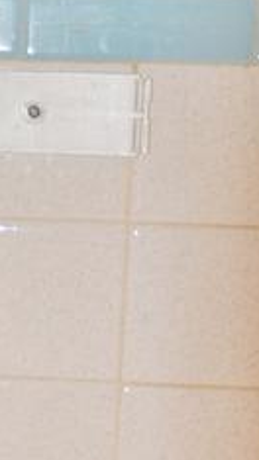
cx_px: -730
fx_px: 2261
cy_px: 366
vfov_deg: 11.6
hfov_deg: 5.7
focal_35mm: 185
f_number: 3.5
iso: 200
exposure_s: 1/60
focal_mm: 18
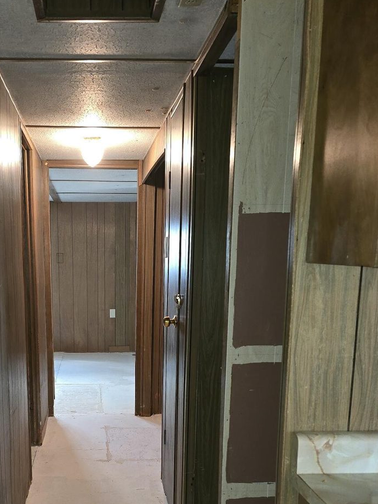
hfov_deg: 35.5
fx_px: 582
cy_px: 371
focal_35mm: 40
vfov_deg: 45.4
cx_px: 114
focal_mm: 6.3
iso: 125
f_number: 1.7
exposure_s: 1/24
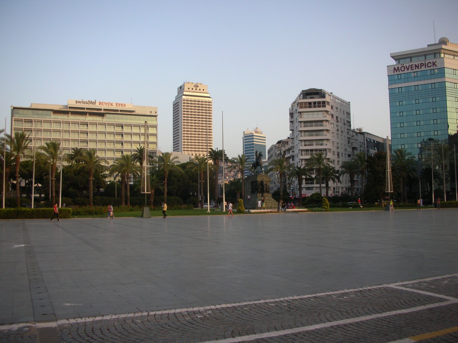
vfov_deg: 40.7
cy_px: 172
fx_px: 463
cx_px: 229
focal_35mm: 35
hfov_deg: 52.6
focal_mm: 5.8
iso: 50
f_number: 3
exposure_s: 1/163
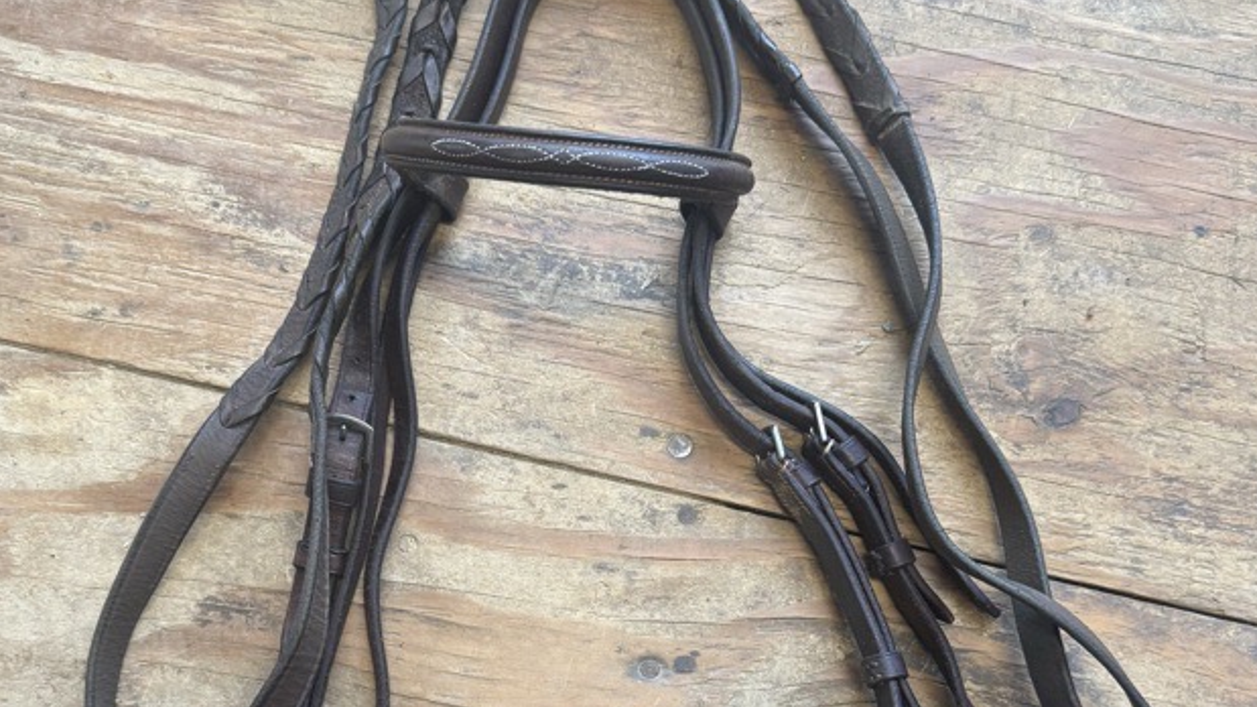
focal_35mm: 38
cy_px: 549
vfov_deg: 30.5
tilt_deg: -82.0
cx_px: 604
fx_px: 1266
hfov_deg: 52.8
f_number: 1.78
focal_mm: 6.76
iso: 200
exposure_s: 1/120
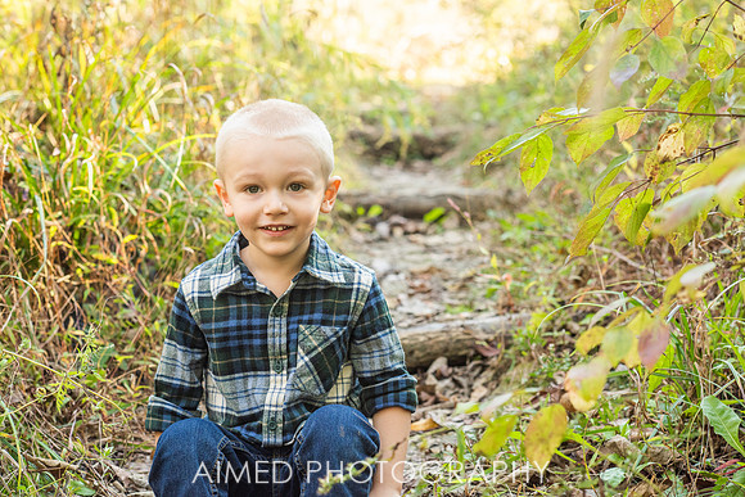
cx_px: 372
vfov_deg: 16.1
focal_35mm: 85
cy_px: 248
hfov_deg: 23.9
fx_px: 1759
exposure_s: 1/250
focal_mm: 85
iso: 640
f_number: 5
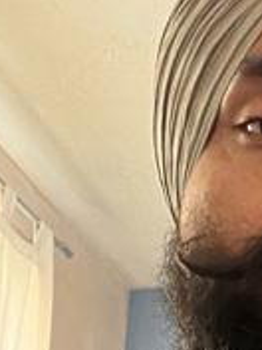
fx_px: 1009
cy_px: 407
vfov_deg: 18.7
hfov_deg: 14.1
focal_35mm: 100
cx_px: 349
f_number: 2.2
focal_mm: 2.71
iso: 1600
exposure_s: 1/15
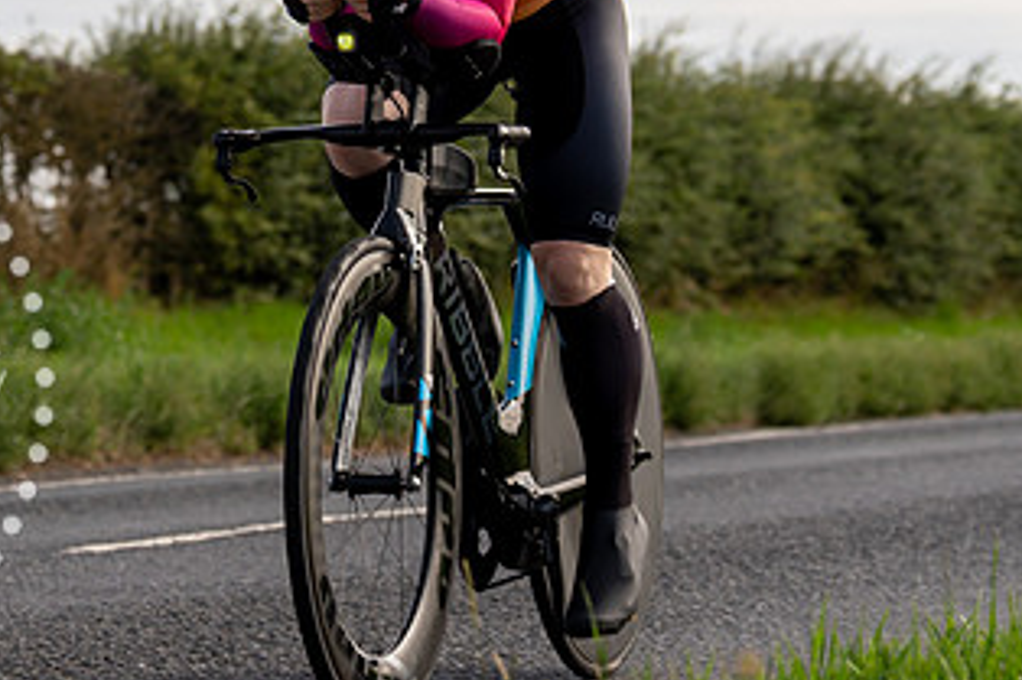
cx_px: 19
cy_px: 71
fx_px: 5192
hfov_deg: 11.1
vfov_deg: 7.5
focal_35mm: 183
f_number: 4
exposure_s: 1/1000
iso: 160
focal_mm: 70
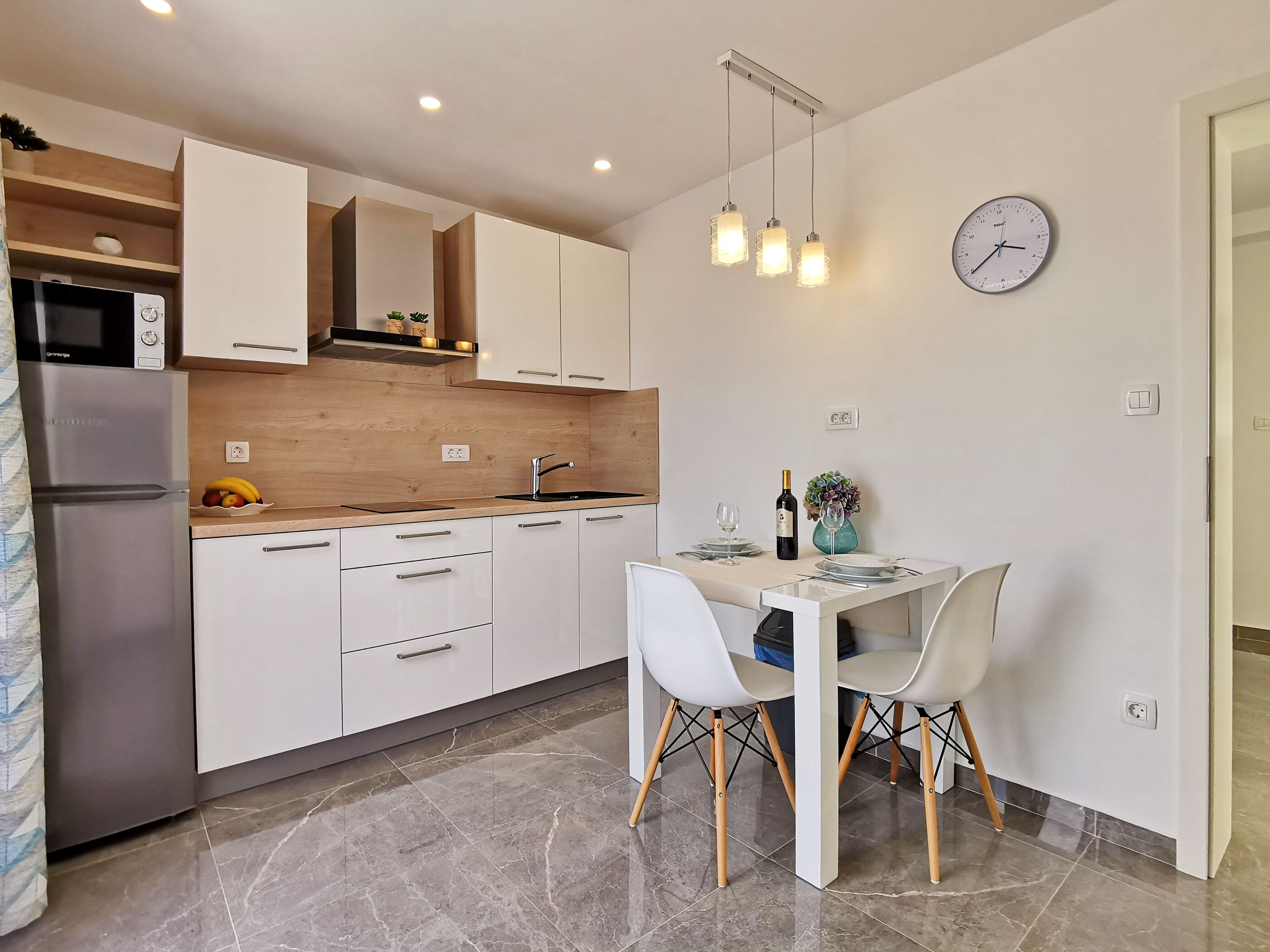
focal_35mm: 17
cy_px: 476
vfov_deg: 74.7
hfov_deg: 91.0
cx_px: 635
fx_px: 624
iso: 50
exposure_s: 1/104
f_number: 2.2
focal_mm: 2.26
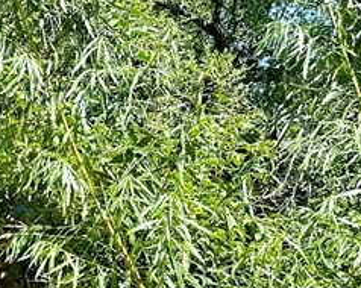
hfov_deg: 15.7
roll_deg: +0.2
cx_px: -323
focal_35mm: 101
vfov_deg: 14.6
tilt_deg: -2.7
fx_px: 1078
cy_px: 362
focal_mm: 6.86
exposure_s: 1/980
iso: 80
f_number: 1.78
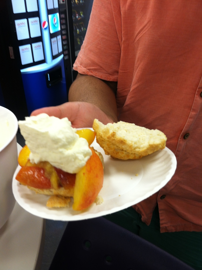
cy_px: 135
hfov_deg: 40.6
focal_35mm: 35
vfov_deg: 52.7
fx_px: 273
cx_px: 101
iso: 80
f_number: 2.8
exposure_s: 1/24
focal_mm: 3.85
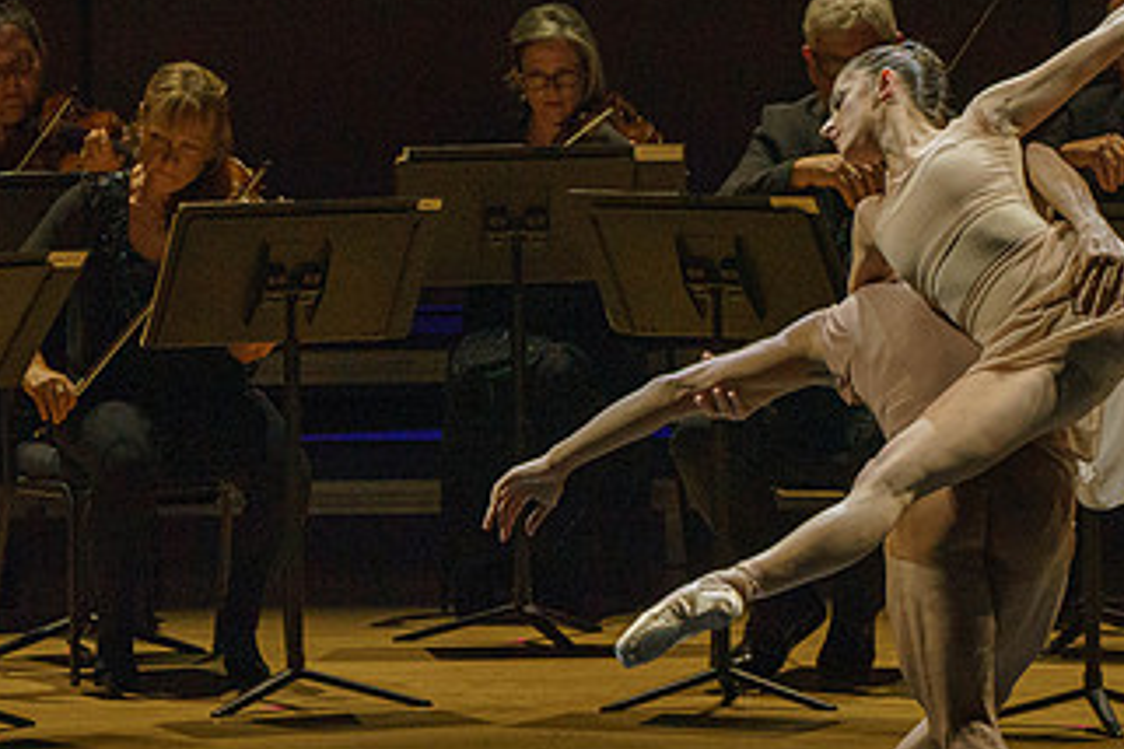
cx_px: 945
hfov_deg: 3.6
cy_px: 359
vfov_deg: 2.4
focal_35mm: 573
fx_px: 17889
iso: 4000
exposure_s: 1/250
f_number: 13
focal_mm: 268
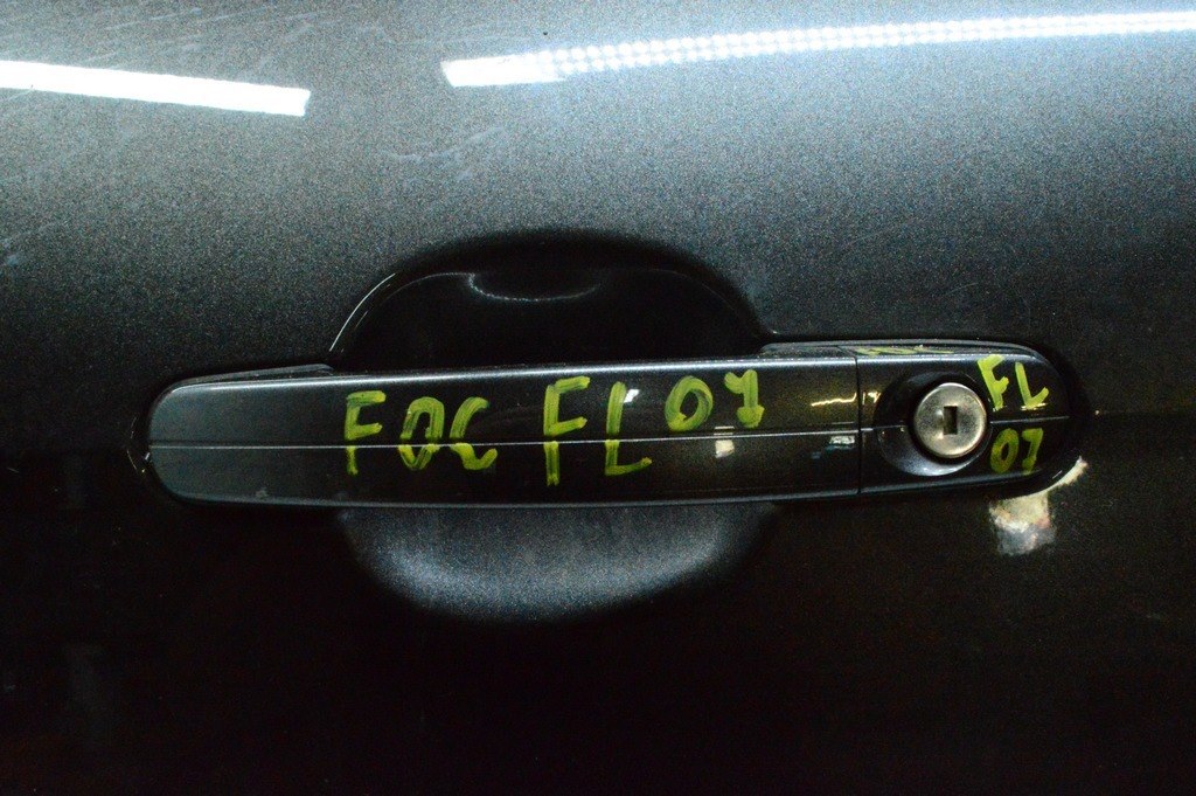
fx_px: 1145
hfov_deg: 55.1
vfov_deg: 38.3
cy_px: 398
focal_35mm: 34
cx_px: 598
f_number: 25
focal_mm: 23
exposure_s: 1/50
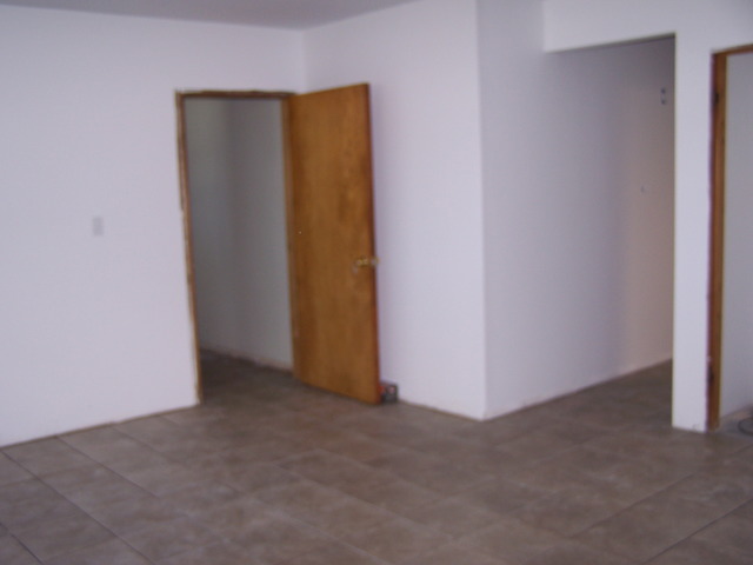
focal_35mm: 38
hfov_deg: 49.0
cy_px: 282
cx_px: 376
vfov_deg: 37.7
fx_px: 827
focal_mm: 6.3
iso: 80
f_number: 2.8
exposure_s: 1/60
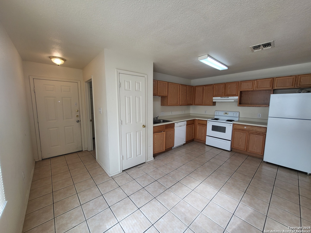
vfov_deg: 89.9
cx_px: 156
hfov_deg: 106.2
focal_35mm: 13
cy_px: 116
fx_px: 117
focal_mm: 1.74
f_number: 2.2
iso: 50
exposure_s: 1/60
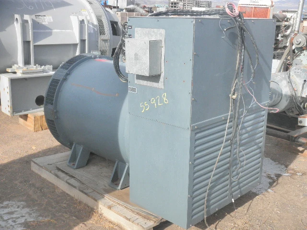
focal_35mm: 44
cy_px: 115
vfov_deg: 32.9
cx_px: 154
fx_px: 390
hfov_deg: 42.9
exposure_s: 1/80
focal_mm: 7.9
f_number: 9.6
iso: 64
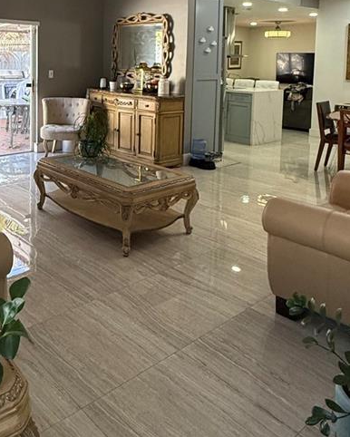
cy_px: 98
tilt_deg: -3.8
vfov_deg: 50.2
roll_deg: -1.3
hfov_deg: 42.3
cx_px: 95
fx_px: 440
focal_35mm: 34
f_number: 2.2
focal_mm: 2.22
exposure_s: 1/120
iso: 320
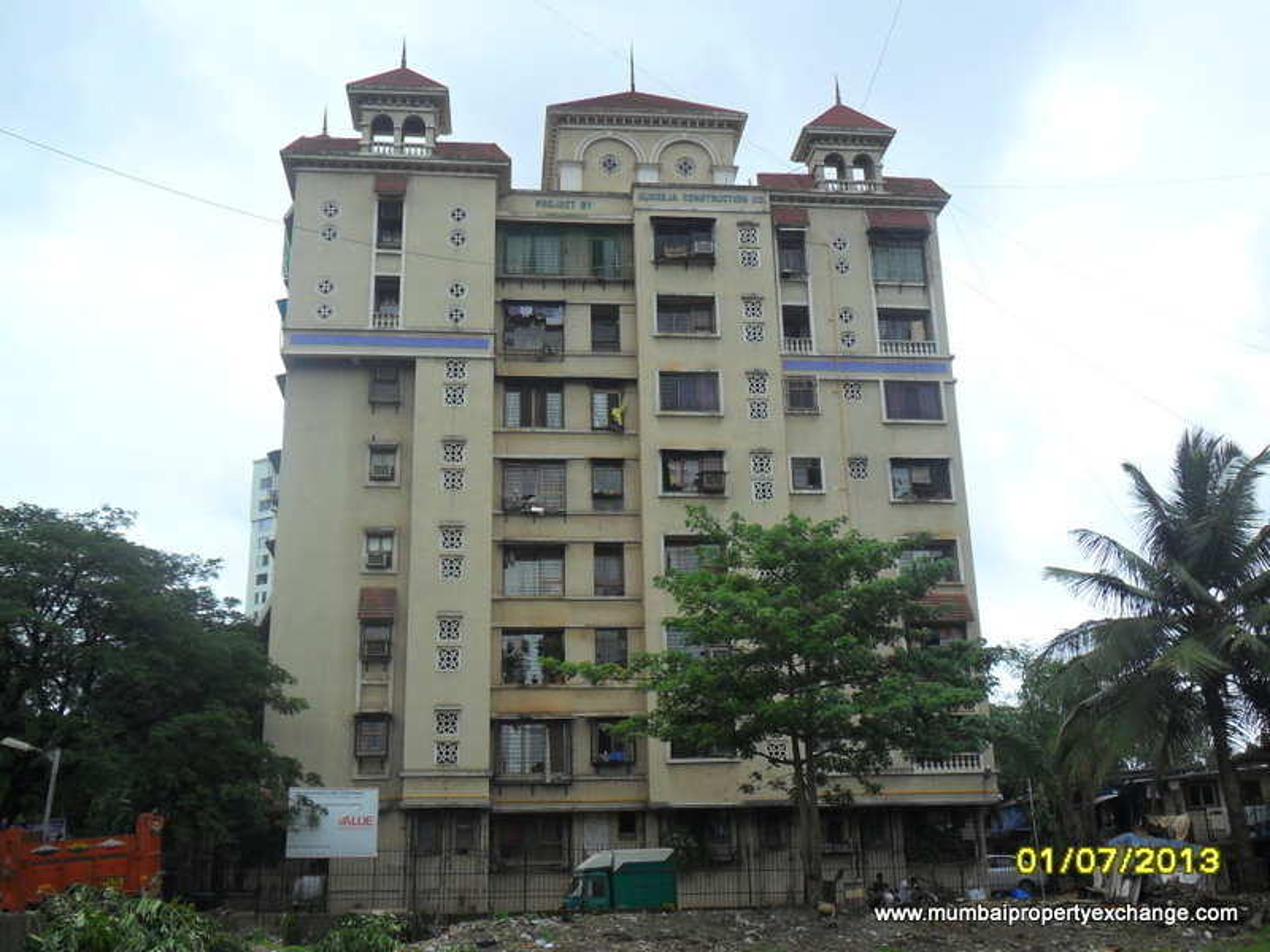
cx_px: 635
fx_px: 1357
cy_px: 476
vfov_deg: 38.7
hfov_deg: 50.1
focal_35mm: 37
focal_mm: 6.6
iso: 100
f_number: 4
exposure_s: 1/500
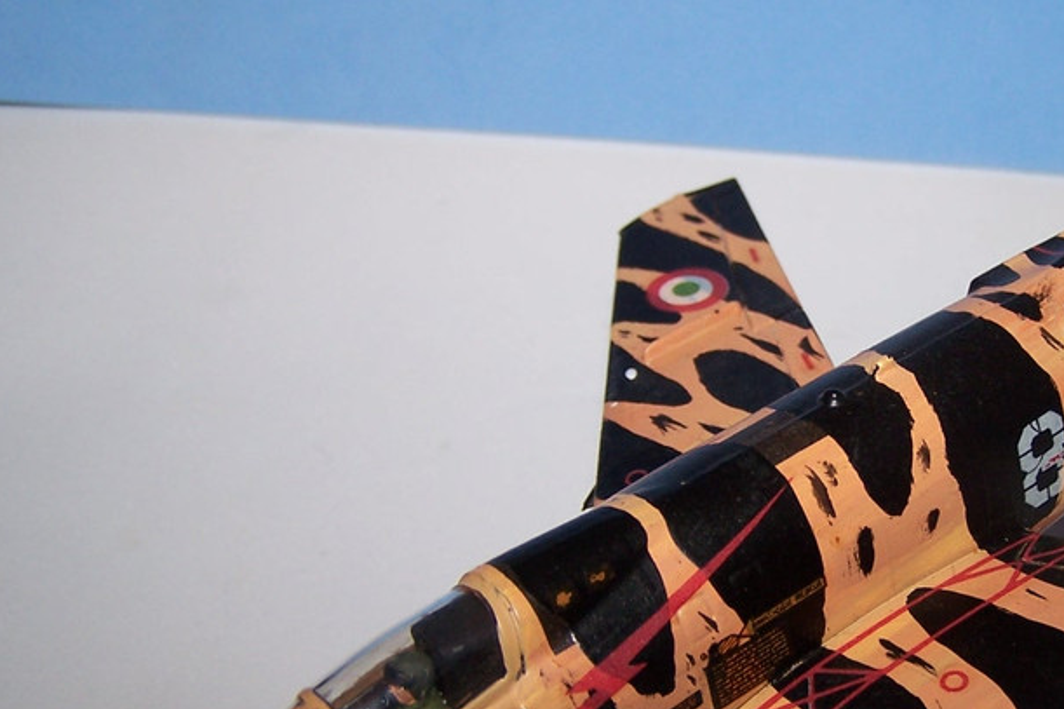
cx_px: 868
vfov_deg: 19.7
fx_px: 2039
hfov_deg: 28.6
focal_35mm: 69
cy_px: 460
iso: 80
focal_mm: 6.3
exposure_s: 1/60
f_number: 2.8
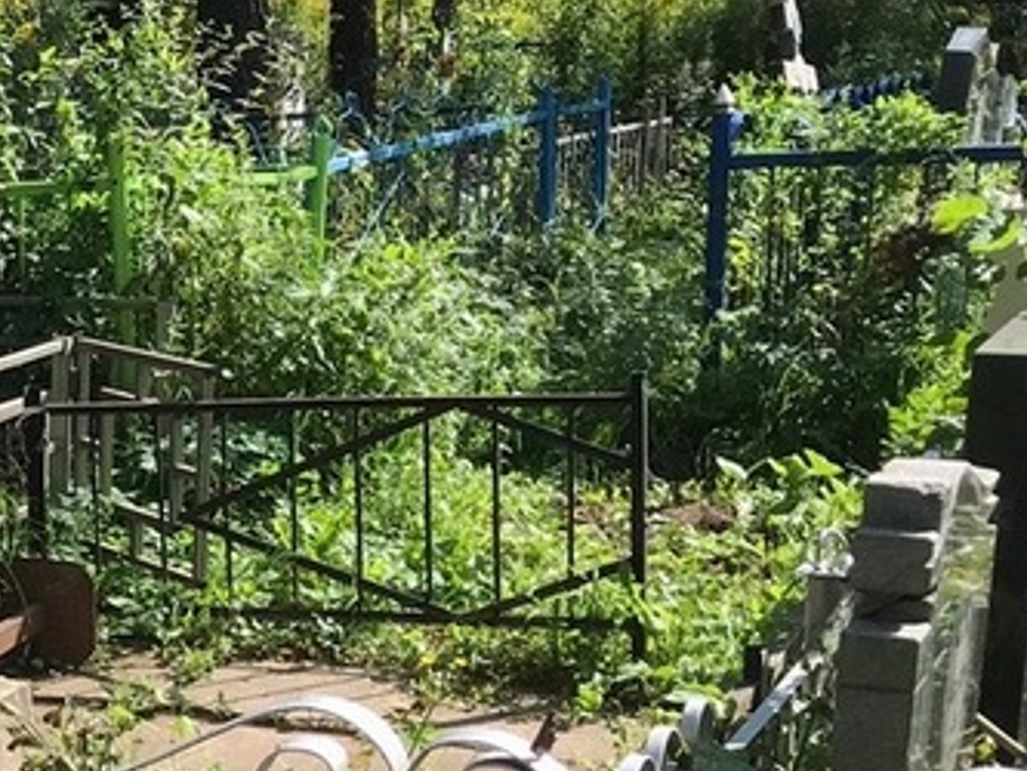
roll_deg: +2.2
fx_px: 2552
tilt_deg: -13.5
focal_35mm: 86
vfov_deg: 16.9
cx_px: -361
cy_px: 715
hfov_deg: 20.5
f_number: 1.8
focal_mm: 3.99
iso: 20
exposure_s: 1/1294
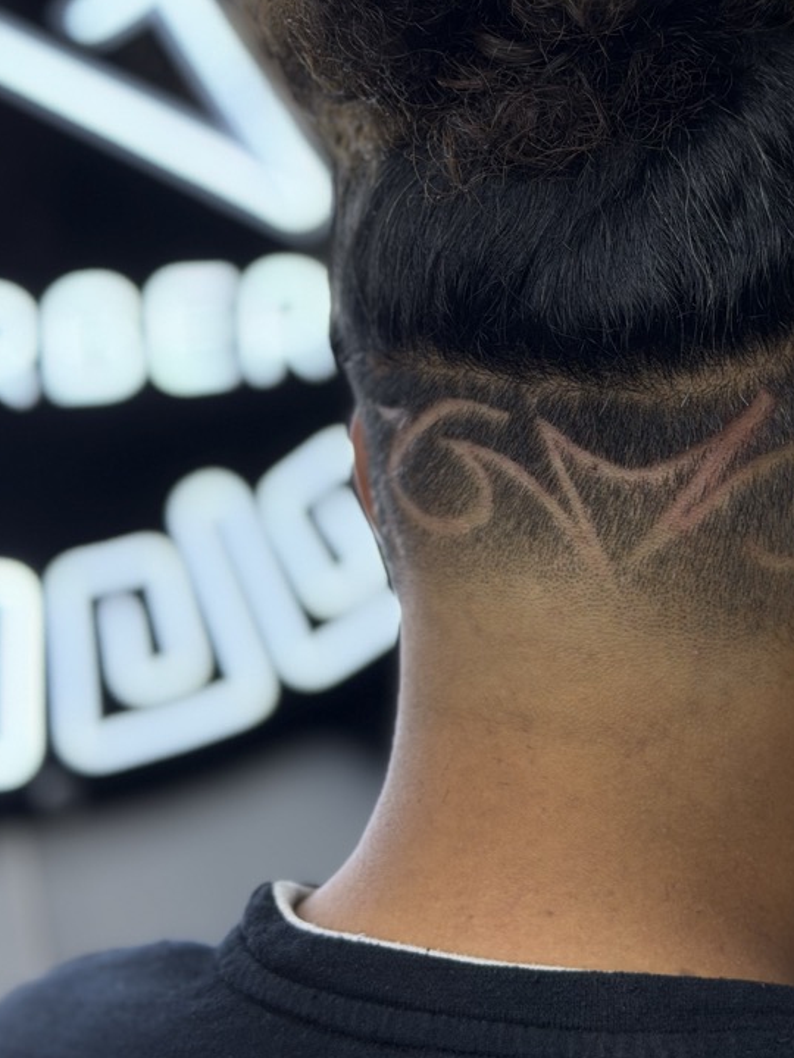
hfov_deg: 18.2
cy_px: 276
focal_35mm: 80
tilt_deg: -7.8
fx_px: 2447
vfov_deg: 24.2
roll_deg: +1.0
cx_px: 651
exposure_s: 1/233
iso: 160
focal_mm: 6.76
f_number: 1.78
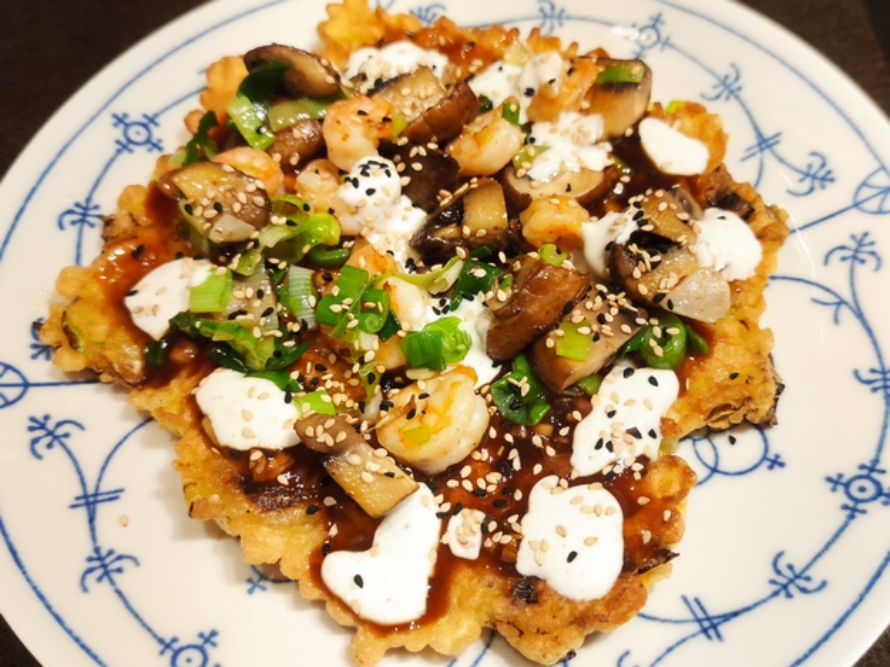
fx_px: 617
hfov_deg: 71.6
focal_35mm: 24
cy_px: 334
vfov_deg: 56.8
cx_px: 445
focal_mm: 6.72
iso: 671
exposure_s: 1/33
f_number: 1.69
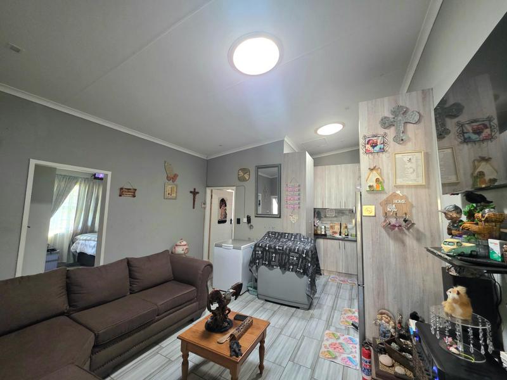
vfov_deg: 89.9
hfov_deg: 106.2
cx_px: 254
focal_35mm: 13
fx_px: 190
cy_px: 190
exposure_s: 1/50.3
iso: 400
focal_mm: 2.2
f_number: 1.9
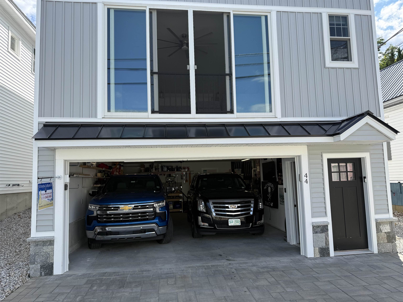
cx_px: 202
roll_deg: +1.7
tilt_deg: +5.4
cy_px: 151
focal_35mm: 24
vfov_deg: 56.8
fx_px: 279
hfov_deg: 71.6
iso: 80
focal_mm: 6.76
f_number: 1.78
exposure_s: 1/1855
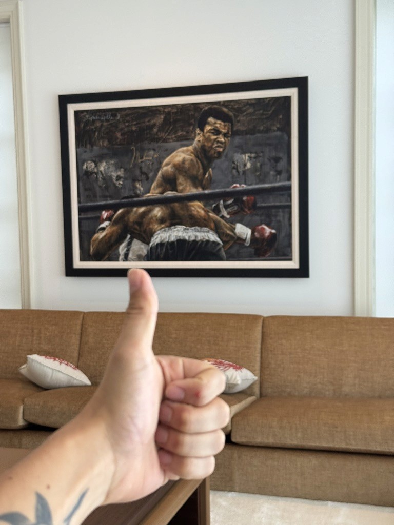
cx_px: 197
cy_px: 262
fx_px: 728
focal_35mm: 48
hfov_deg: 30.3
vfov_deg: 39.7
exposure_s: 1/120
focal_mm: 6.76
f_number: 1.78
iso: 100
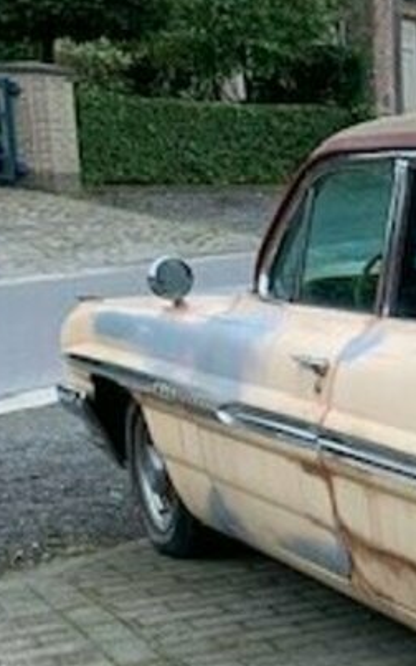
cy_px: 522
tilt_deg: -15.8
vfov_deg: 24.8
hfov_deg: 12.8
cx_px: 946
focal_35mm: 82
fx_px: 1487
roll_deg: -2.6
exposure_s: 1/122
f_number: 1.8
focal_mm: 4.25
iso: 25
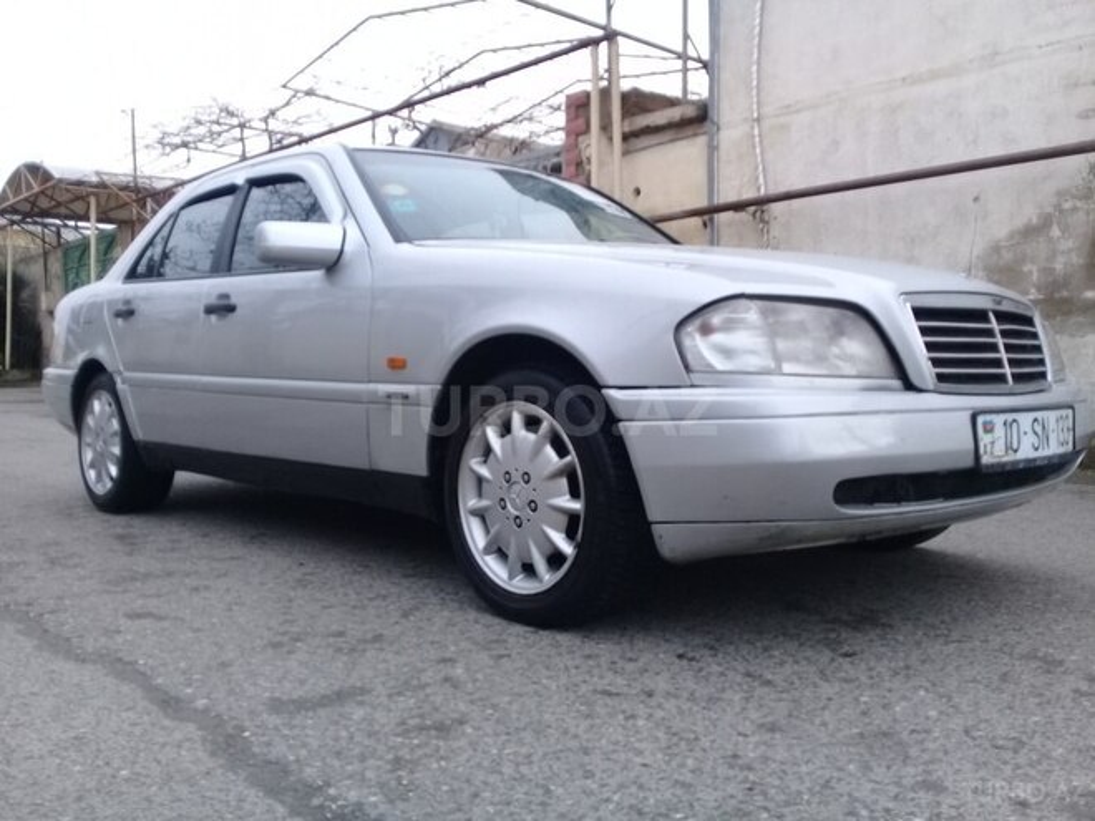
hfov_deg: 58.4
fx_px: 981
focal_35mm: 31
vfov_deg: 45.4
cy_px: 410
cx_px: 548
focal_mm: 3.3
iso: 50
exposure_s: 1/262
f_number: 2.2
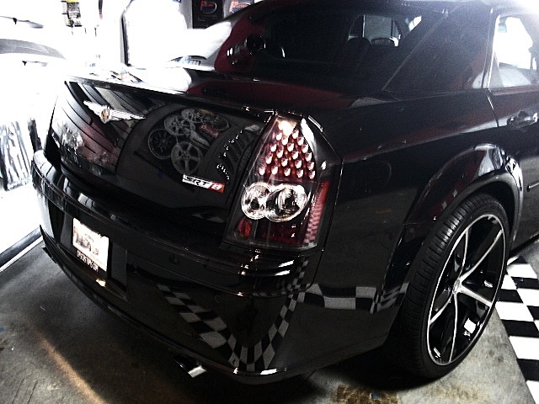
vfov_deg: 39.7
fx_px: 561
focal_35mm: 36
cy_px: 202
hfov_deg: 51.4
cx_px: 270
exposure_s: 1/10
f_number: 2.8
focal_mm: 6.3
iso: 800
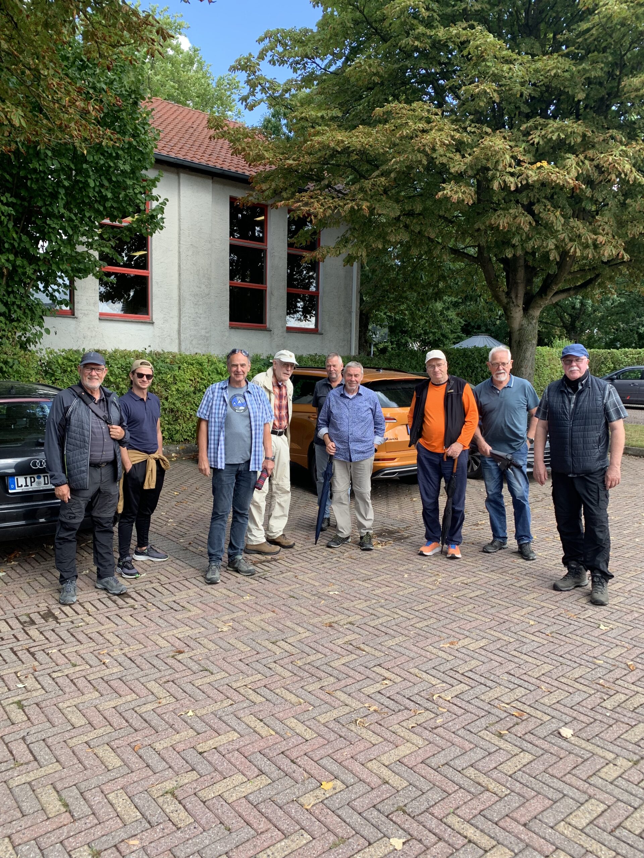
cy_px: 429
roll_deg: -1.2
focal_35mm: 26
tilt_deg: -6.0
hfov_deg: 53.1
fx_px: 645
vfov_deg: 67.3
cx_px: 322
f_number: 1.8
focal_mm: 4.25
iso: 25
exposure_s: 1/175
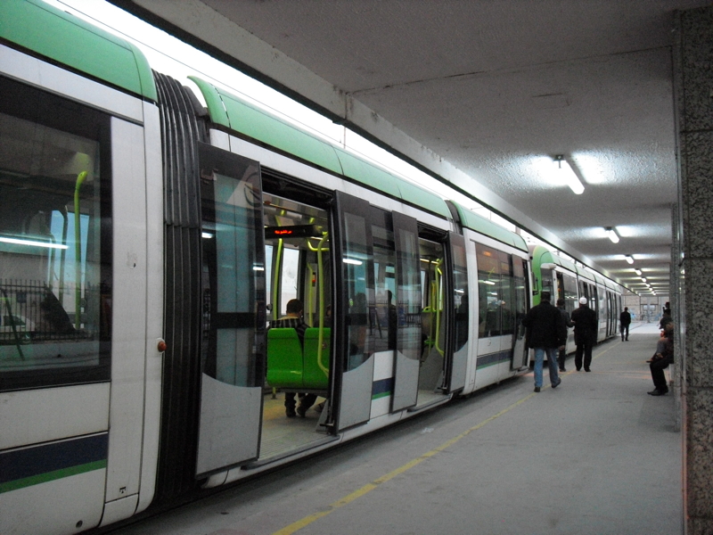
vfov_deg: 39.7
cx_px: 356
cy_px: 268
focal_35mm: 36
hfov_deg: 51.4
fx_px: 742
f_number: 3.1
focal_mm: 6.3
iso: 800
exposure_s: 1/50
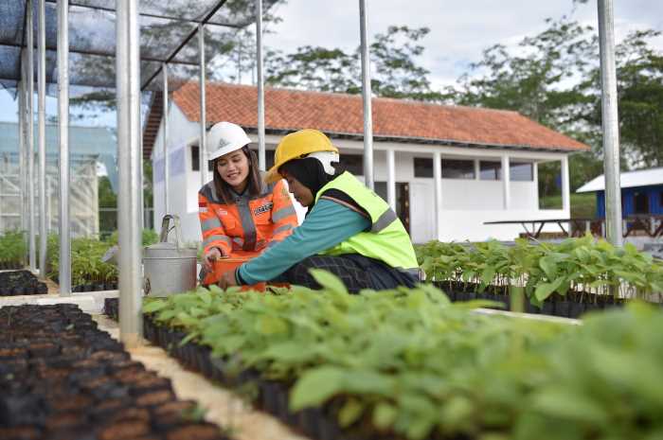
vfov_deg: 37.8
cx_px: 332
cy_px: 220
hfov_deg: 54.5
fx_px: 644
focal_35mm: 35
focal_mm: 35
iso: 100
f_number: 2.5
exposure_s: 1/1600
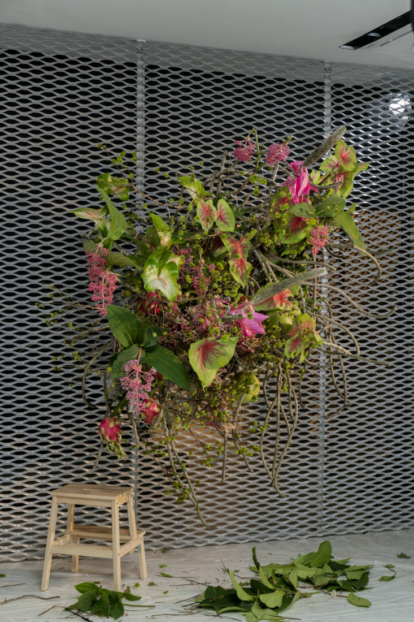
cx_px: 207
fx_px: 897
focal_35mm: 52
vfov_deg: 38.2
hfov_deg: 26.0
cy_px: 311
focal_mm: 52
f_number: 7.1
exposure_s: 1/50
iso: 800
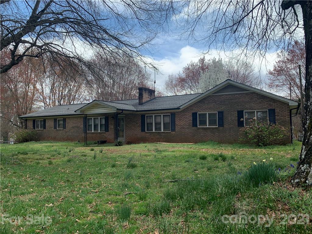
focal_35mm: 26
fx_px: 234
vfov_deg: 53.1
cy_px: 117
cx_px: 156
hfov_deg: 67.3
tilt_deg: +2.7
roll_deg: +0.7
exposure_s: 1/1845
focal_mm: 4.25
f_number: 1.8
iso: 25
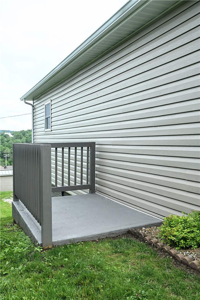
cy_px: 150
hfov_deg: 40.0
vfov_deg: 57.2
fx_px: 275
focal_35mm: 33
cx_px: 100
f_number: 8
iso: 100
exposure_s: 1/50
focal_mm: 22
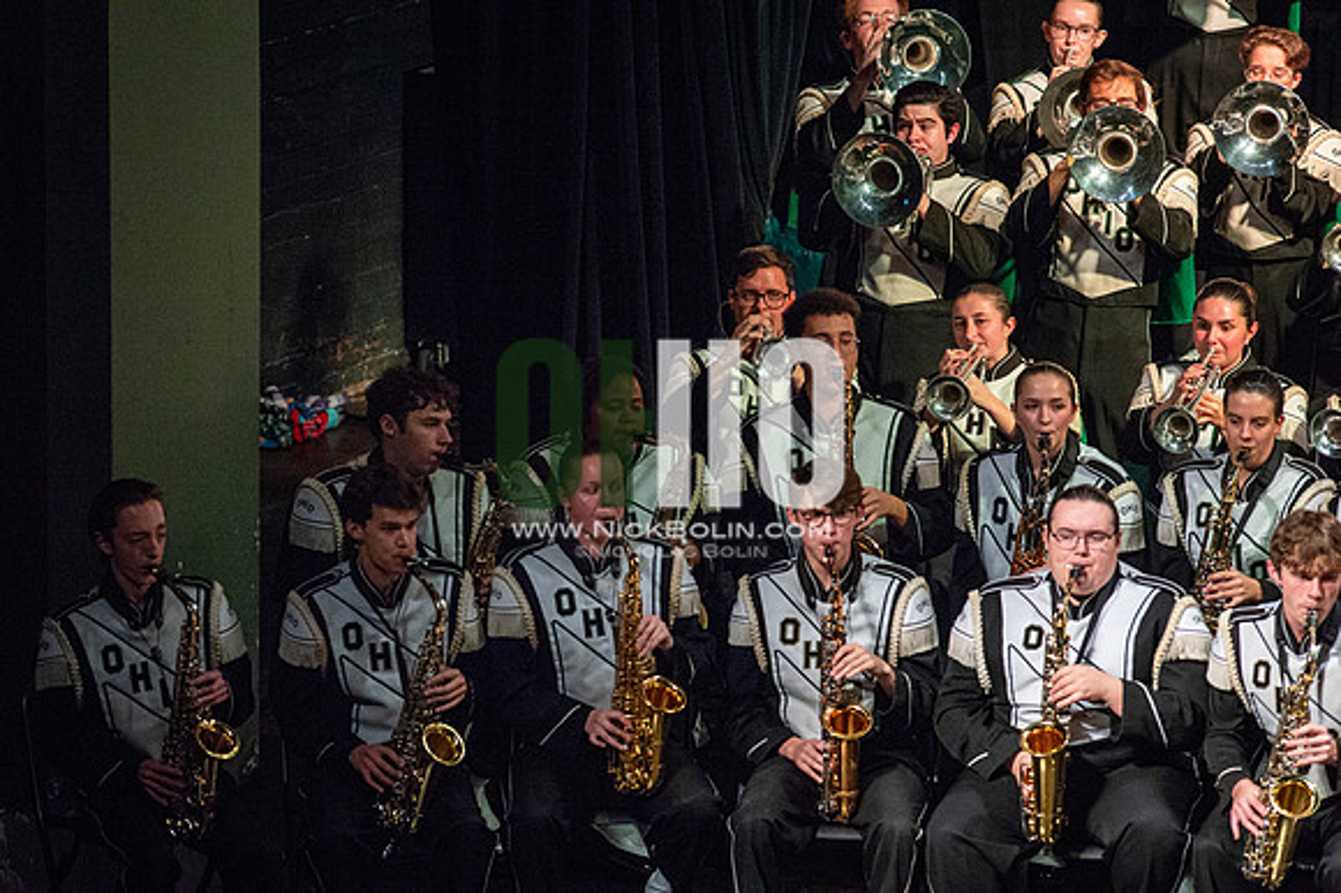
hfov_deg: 6.9
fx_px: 11168
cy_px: 446
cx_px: 670
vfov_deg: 4.6
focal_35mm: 300
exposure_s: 1/400
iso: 5000
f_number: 5.6
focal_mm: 300
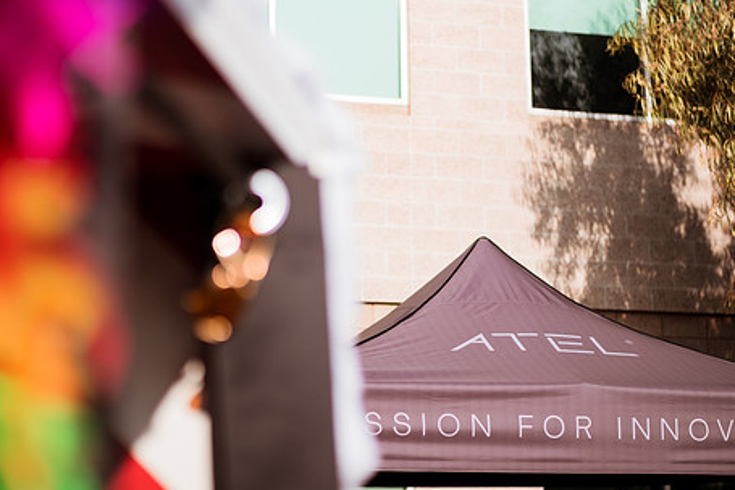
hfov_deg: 27.4
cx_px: 380
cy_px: 271
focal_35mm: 74
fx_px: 1510
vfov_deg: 18.4
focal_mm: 58
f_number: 1.4
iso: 100
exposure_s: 1/8000
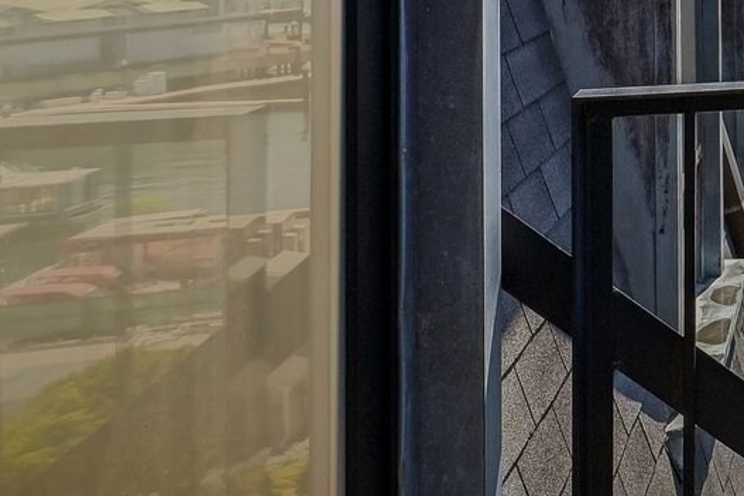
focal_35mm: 70
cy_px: -118
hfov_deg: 20.2
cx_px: 1360
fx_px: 1446
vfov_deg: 18.3
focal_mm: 18
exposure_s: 1/1250
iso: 400
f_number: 8
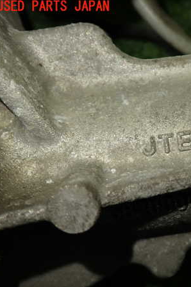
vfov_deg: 37.5
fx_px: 422
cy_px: 143
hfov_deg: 24.5
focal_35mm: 53
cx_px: 185
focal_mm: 6.83
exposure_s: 1/80
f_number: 2.7
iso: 200
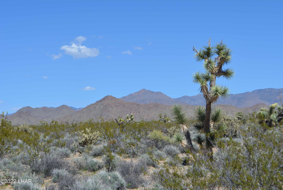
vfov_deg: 19.0
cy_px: 95
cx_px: 142
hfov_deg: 28.1
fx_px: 566
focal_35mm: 72
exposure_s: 1/320
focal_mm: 48
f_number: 9
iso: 100
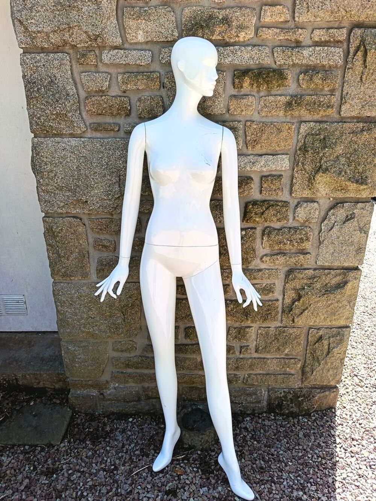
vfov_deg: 71.6
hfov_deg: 56.8
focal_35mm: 24
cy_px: 250
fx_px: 348
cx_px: 188
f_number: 1.75
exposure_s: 1/172
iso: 100
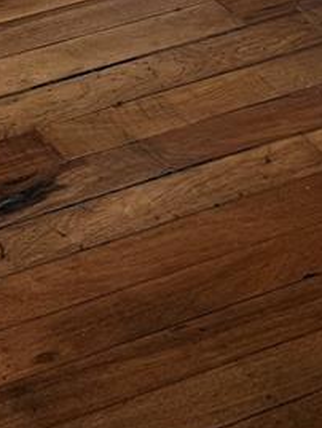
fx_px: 1698
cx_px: -426
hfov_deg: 9.7
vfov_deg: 11.7
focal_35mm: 137
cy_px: -600
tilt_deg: -15.5
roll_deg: -1.2
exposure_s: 1/128
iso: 80
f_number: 1.78
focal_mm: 6.76
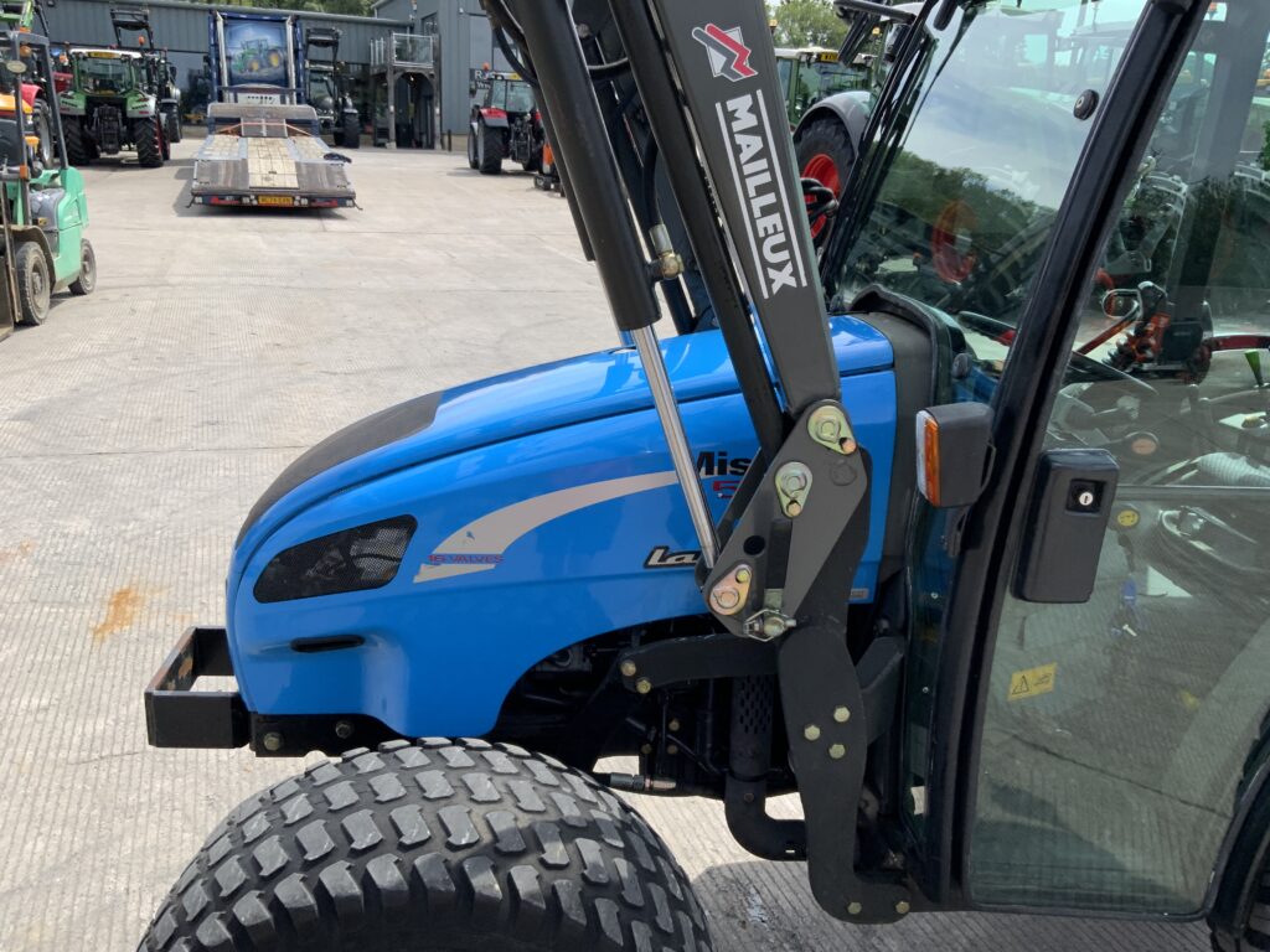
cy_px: 476
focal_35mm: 29
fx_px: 1064
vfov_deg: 48.2
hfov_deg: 61.7
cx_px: 635
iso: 16
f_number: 1.8
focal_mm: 3
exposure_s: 1/997
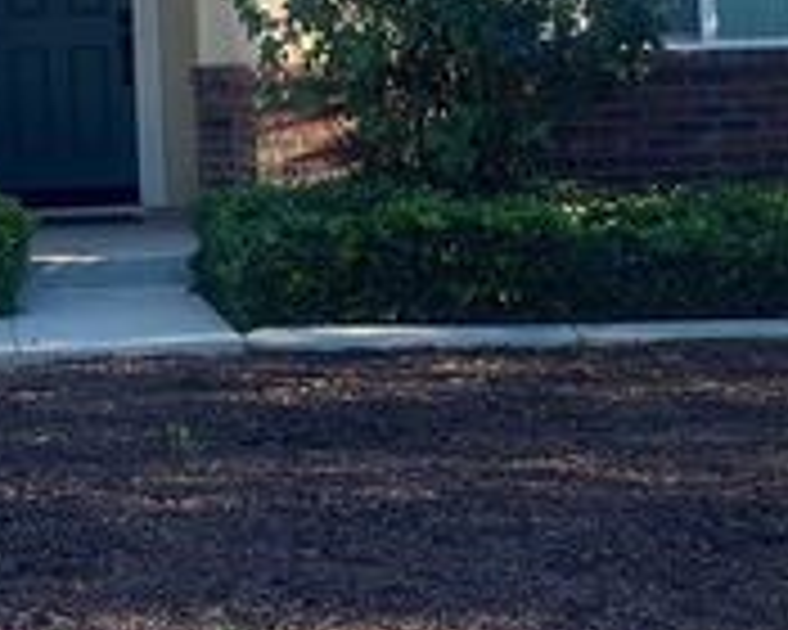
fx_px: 2169
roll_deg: +2.3
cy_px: 50
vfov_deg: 16.3
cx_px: -72
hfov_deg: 19.7
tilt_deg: -0.3
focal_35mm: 93
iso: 50
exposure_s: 1/1468
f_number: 1.5
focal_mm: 5.7
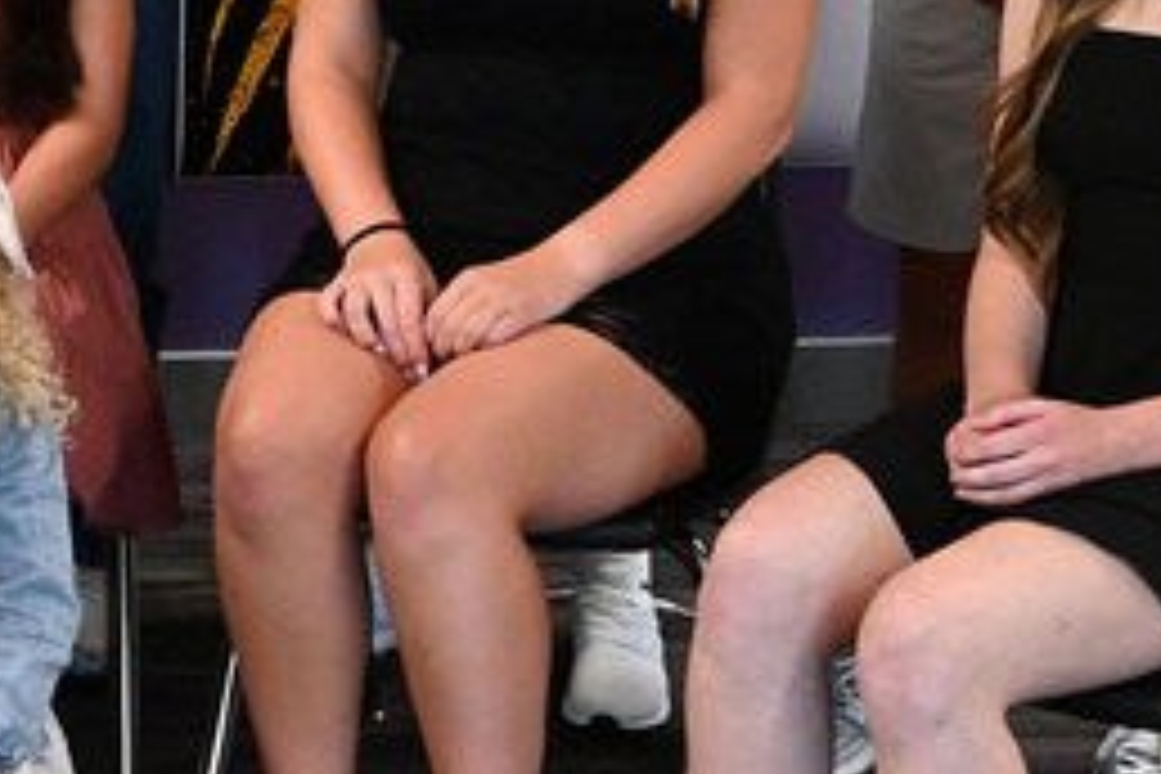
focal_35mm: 104
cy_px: 16
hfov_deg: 18.3
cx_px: -360
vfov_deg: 13.0
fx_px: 3353
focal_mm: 17.5
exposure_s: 1/125
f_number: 3.5
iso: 2800
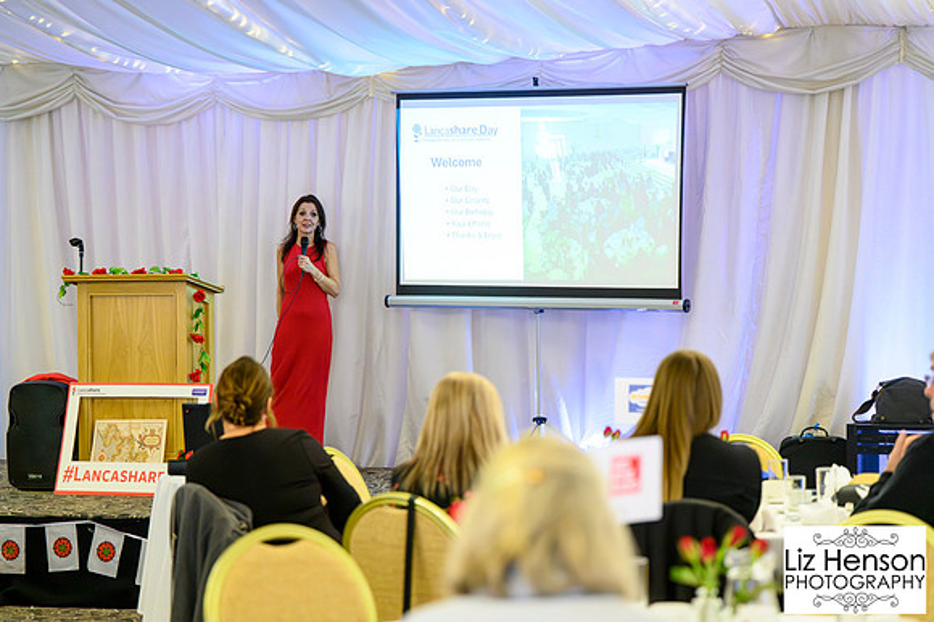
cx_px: 476
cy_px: 311
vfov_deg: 16.5
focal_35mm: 83
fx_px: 2144
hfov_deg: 24.6
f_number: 2.8
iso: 2800
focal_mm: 80
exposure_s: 1/200
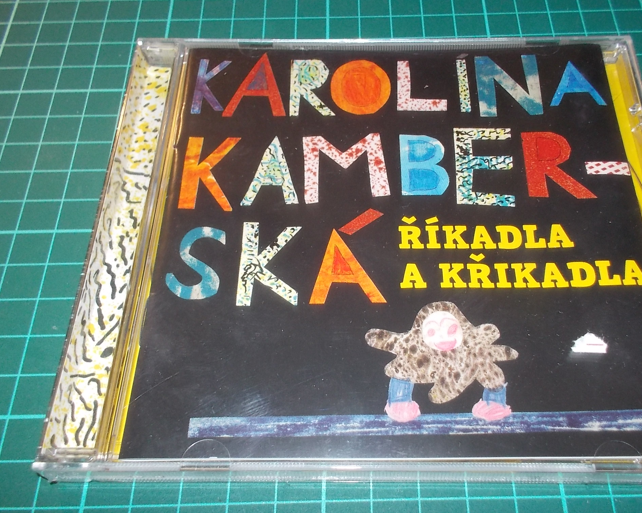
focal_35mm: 34
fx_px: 646
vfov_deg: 43.3
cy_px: 276
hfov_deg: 52.7
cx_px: 366
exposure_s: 1/30
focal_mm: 4.1
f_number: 3.3
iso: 200
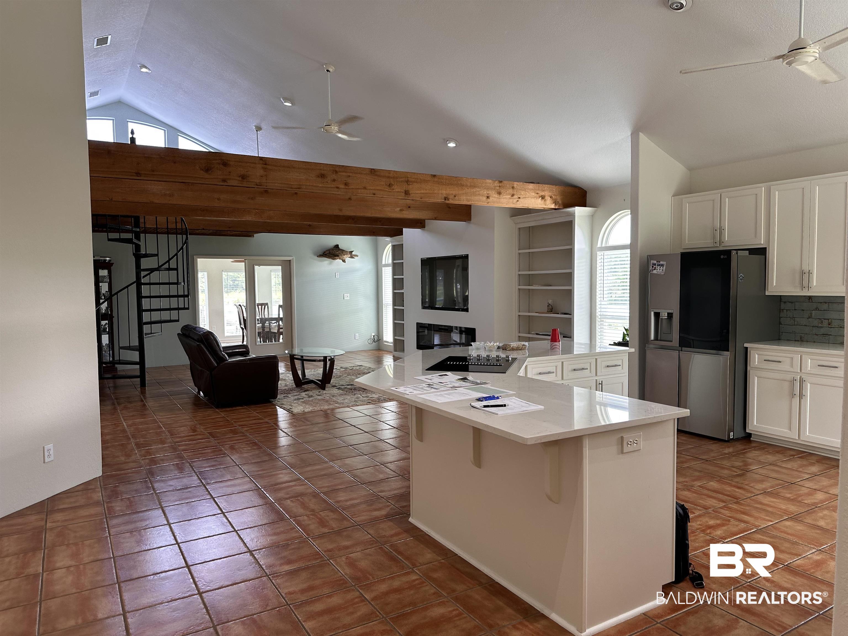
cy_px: 318
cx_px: 424
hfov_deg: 71.6
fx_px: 588
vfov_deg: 56.8
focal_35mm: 24
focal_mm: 6.86
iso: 125
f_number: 1.78
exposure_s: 1/120
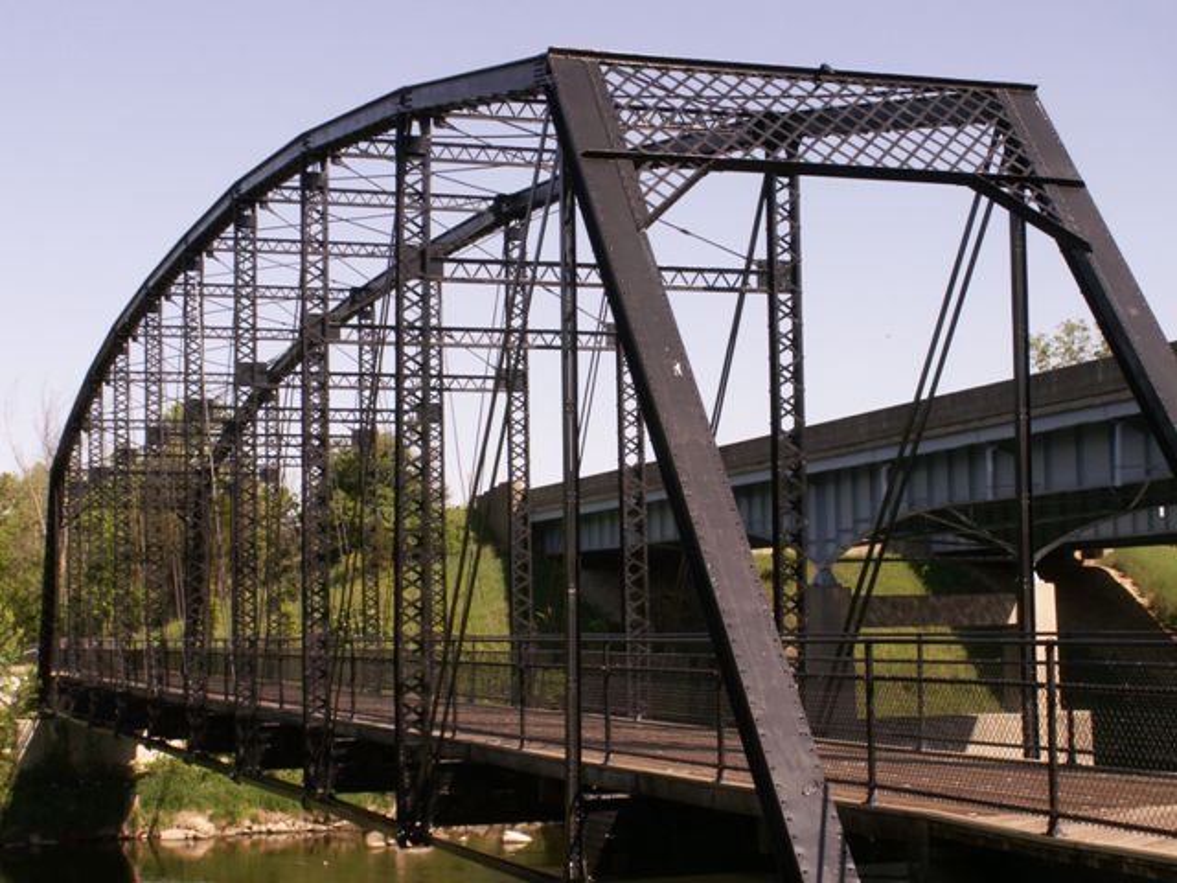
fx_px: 2040
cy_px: 442
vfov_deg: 24.4
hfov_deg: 32.2
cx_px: 588
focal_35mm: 60
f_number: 7.1
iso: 50
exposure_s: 1/160
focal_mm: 10.07
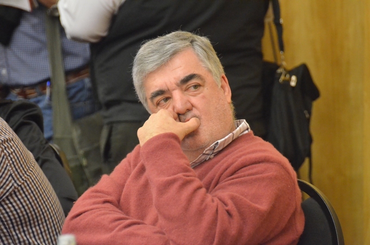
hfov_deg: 6.9
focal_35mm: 300
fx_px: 3077
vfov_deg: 4.6
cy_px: 122
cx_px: 185
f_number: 5.6
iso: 6400
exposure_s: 1/125
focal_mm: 200
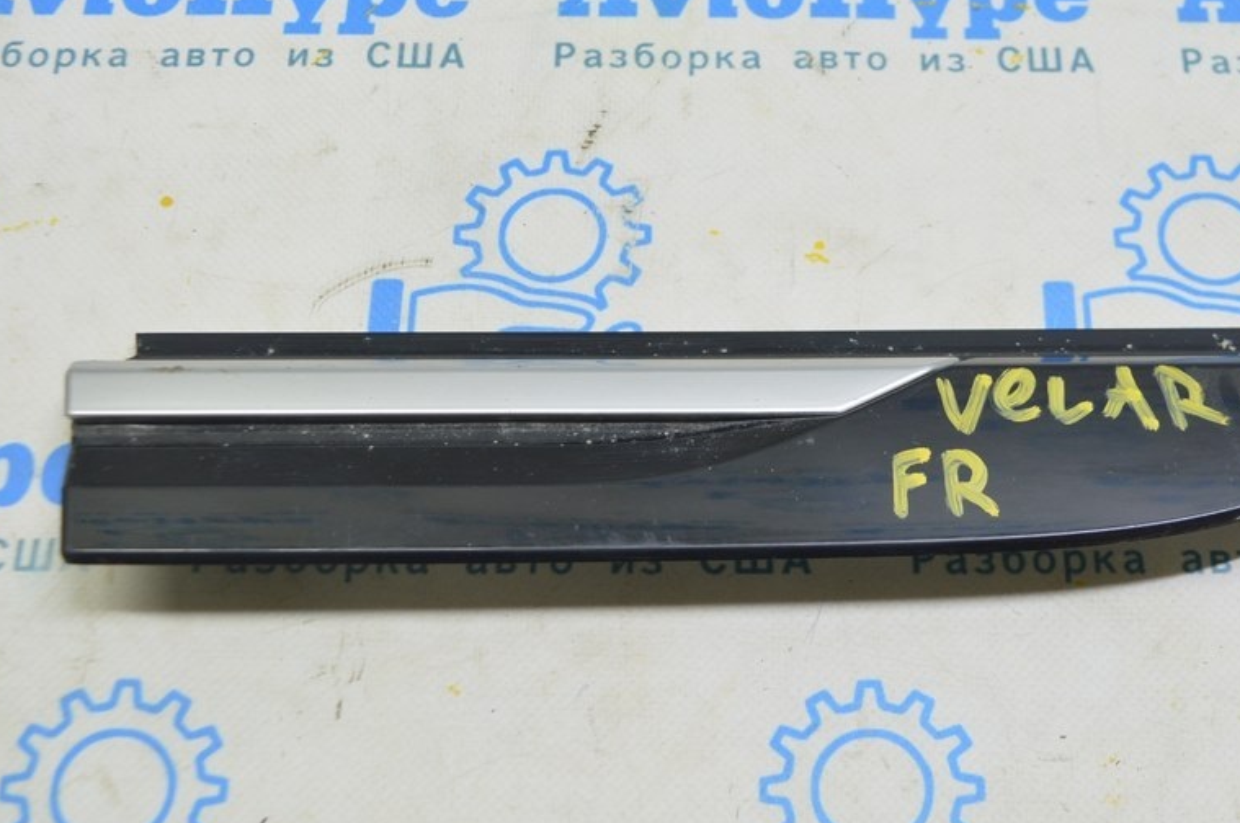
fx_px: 1881
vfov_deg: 24.7
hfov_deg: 36.3
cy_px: 365
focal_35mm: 55
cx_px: 766
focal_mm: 27
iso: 400
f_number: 5.6
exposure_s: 1/20
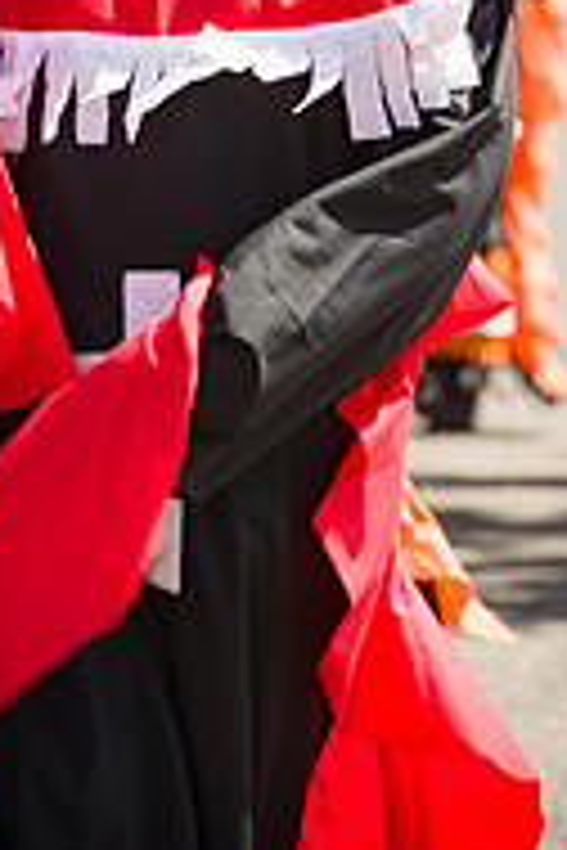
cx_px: 331
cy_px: -90
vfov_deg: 4.3
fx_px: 11245
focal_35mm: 476
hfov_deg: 2.9
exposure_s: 1/160
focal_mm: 200
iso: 100
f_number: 7.1
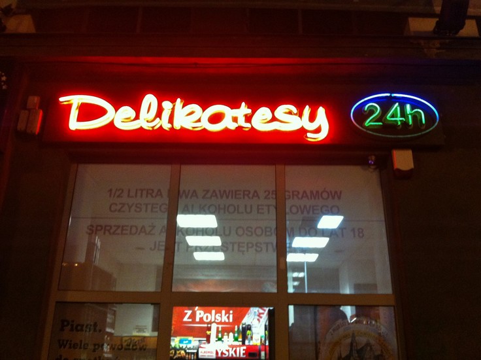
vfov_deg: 40.6
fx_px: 486
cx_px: 240
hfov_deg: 52.7
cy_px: 180
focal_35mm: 35
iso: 400
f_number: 2.8
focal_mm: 3.85
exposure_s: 1/15
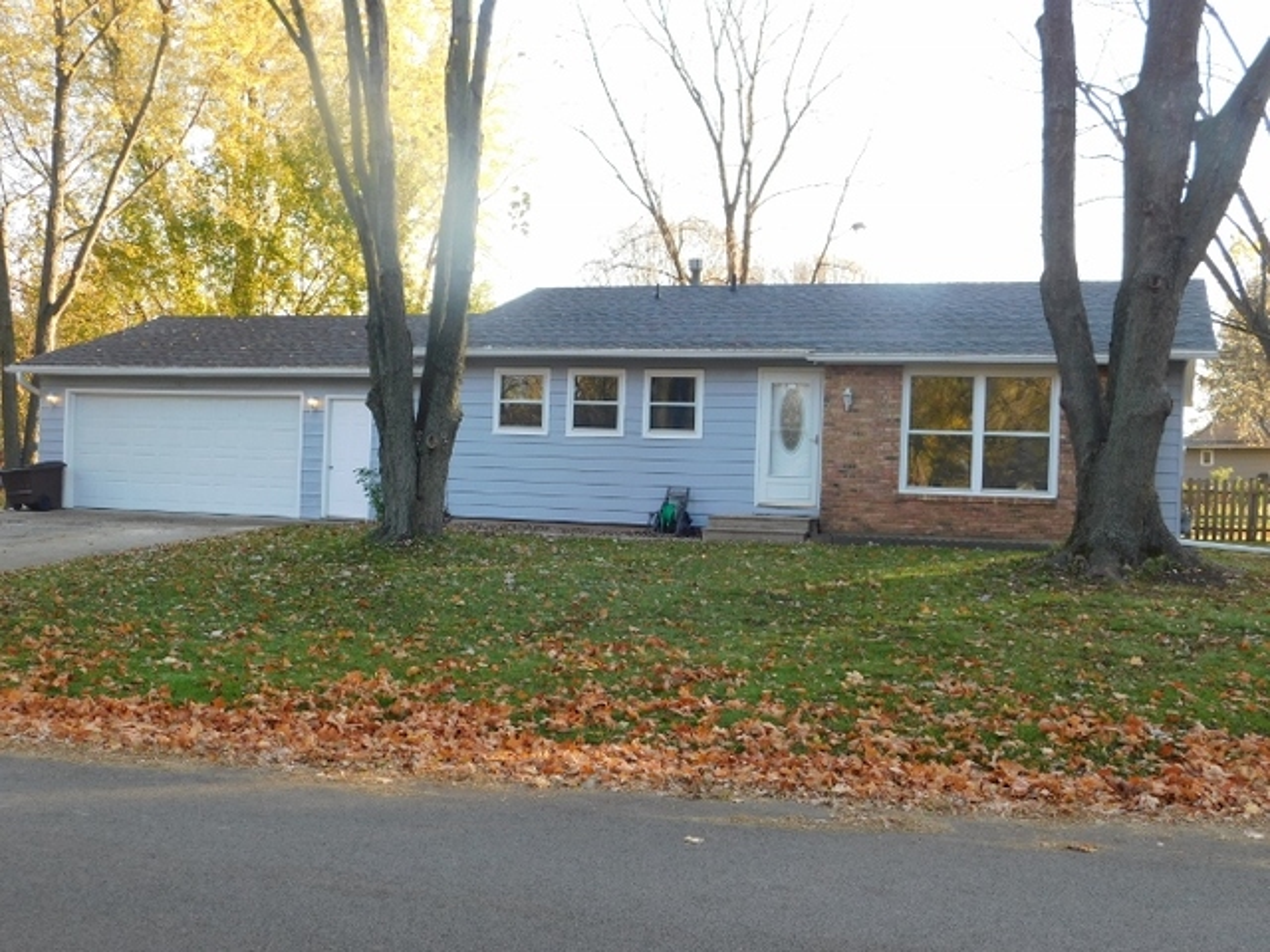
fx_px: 1468
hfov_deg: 46.8
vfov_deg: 36.0
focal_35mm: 40
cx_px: 635
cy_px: 476
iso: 125
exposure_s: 1/125
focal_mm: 7.1
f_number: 3.6
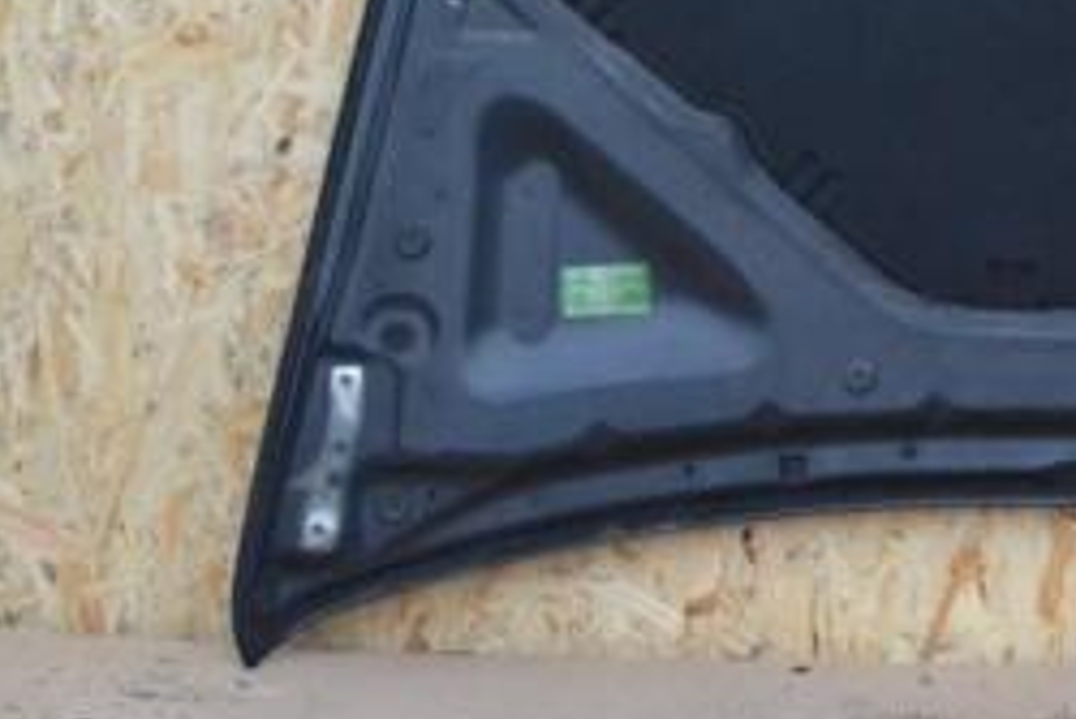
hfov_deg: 18.4
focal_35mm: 108
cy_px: -90
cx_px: 1072
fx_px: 3230
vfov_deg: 12.5
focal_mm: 30
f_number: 10
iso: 3200
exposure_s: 1/400
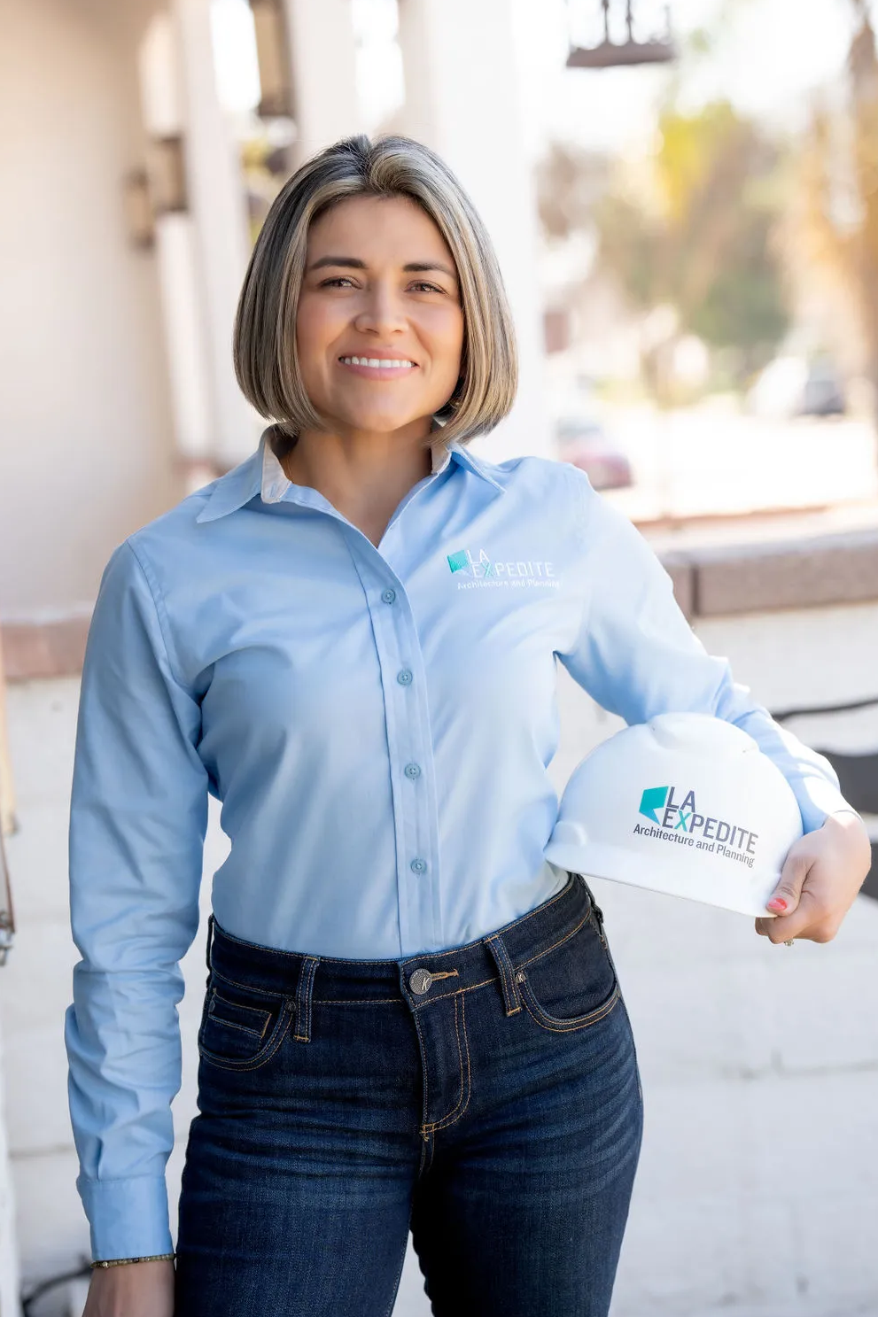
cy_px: 660
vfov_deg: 21.7
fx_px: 3439
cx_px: 443
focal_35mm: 94
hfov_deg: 14.5
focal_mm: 91
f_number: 4
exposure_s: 1/160
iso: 160
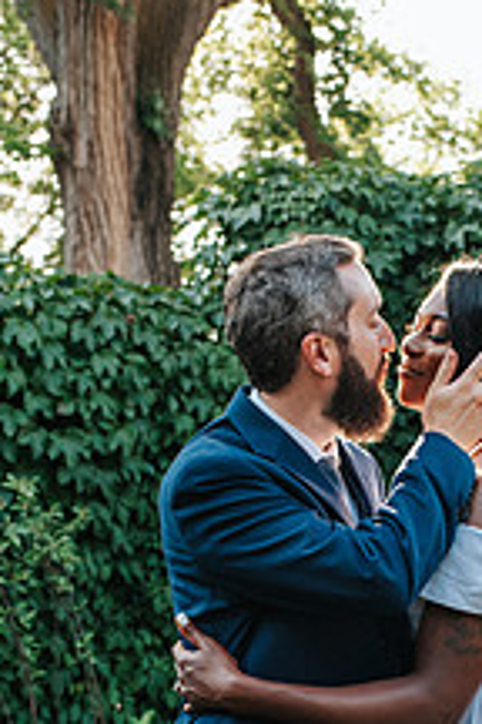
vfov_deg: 27.1
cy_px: 600
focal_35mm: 73
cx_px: 405
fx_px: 1466
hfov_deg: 18.5
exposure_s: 1/1000
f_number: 4
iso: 1000
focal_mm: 35
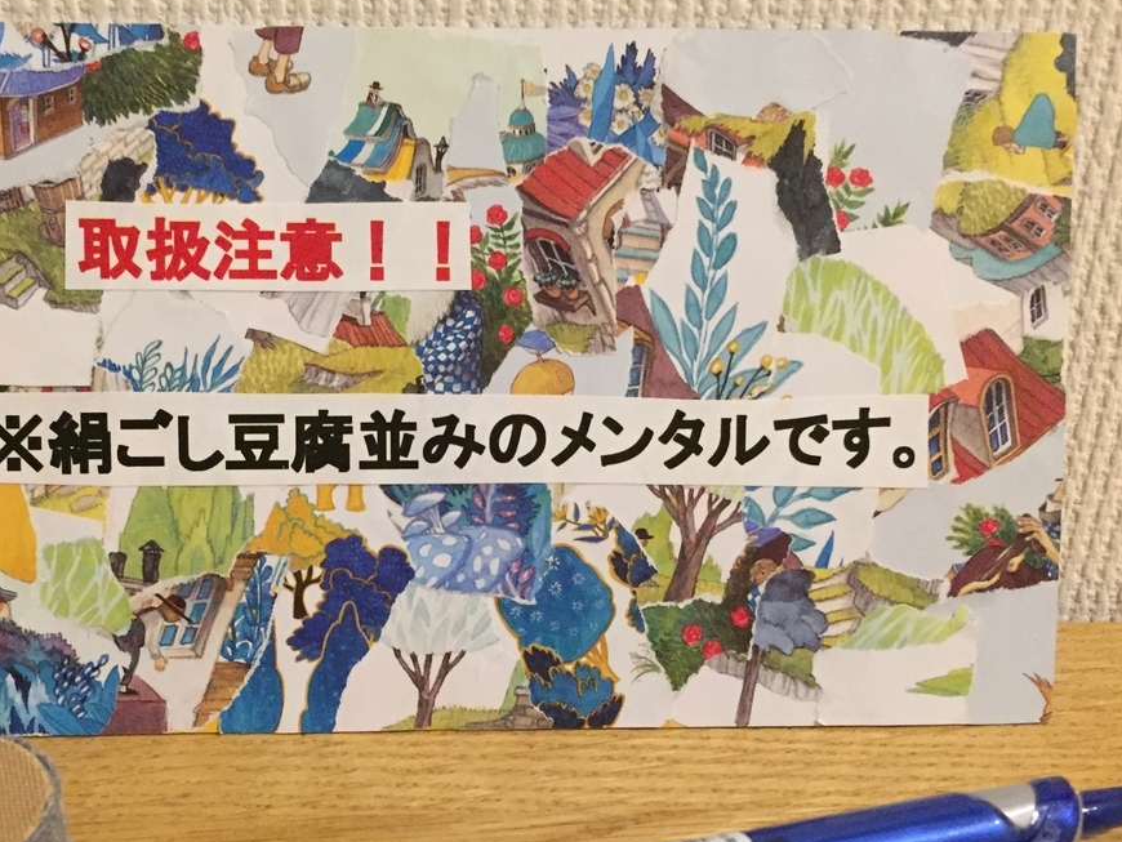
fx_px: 1297
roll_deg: -1.4
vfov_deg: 35.8
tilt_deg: -25.9
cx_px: 422
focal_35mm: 40
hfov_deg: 46.4
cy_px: 520
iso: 400
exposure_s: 1/17
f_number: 2.2
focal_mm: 4.15
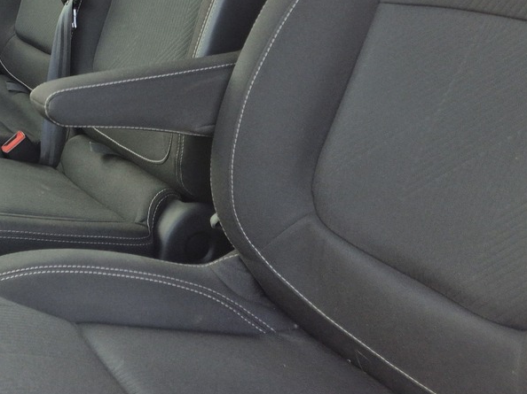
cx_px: -114
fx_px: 944
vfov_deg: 22.2
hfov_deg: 27.3
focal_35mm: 62
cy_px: -46
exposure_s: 1/256
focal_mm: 5.4
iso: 25
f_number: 1.8
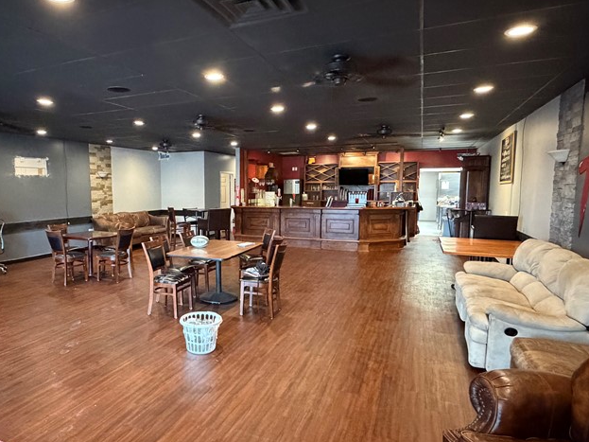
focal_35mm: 23
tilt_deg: -5.9
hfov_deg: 73.0
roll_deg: +0.6
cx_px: 231
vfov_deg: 58.9
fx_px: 391
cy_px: 224
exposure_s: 1/40
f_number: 2.2
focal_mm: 2.22
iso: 1250
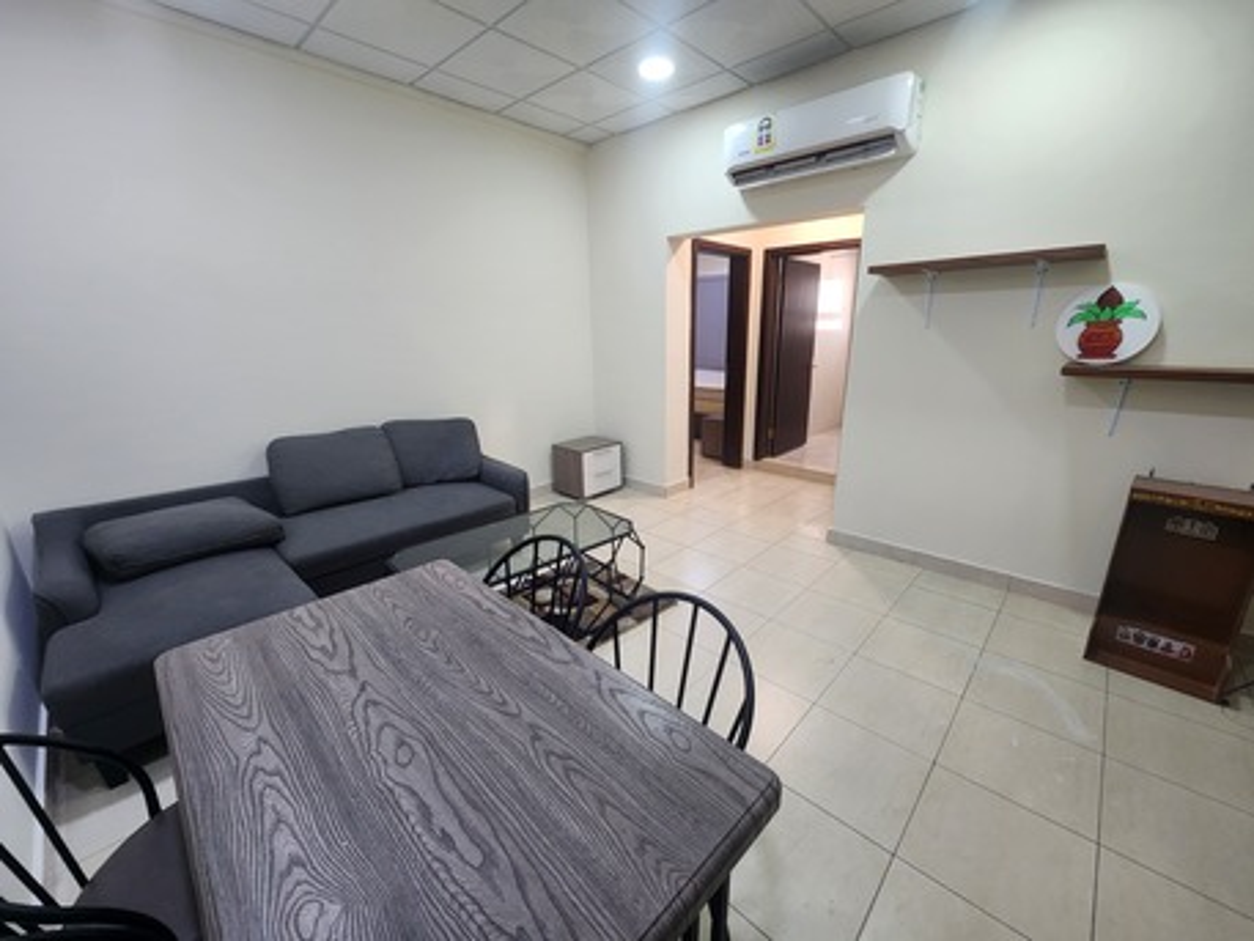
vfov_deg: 89.9
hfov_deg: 106.2
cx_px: 627
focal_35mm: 13
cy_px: 470
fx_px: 471
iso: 250
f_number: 2.2
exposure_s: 1/50
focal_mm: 2.2
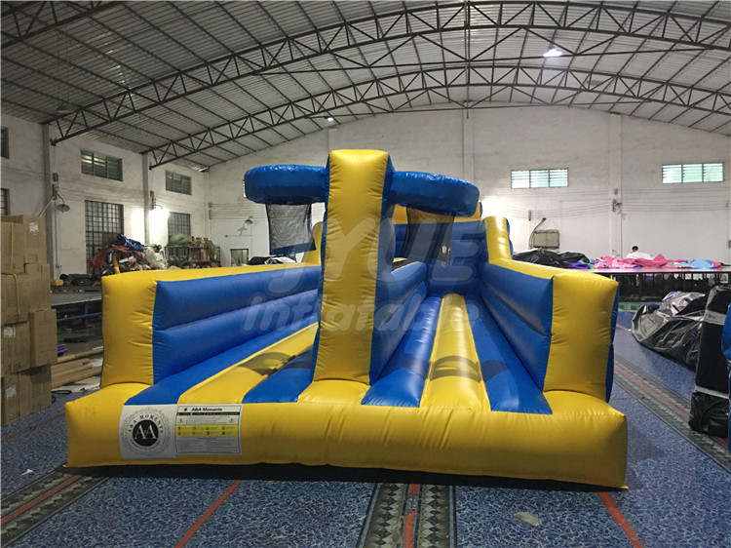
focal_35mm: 29
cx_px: 366
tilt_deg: -1.6
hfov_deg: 61.7
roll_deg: +1.2
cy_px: 274
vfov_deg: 48.2
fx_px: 612
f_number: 2.2
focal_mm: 4.15
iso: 160
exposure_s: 1/8
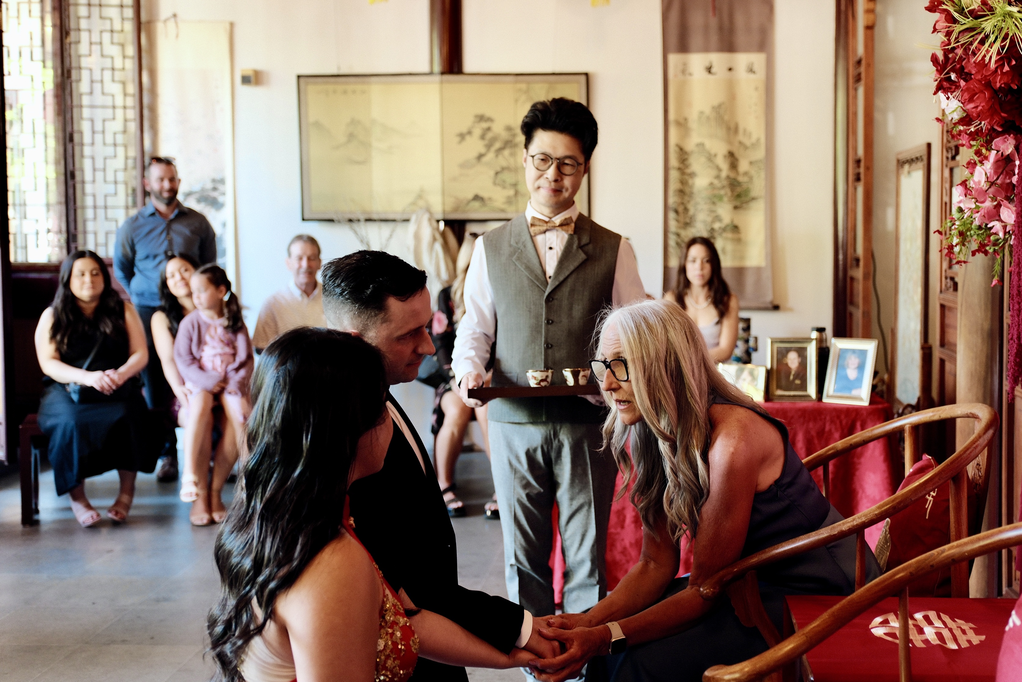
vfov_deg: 35.9
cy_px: 341
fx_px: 1050
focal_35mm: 37
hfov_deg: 51.9
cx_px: 511
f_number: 1.8
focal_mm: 24.9
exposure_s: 1/38
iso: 400
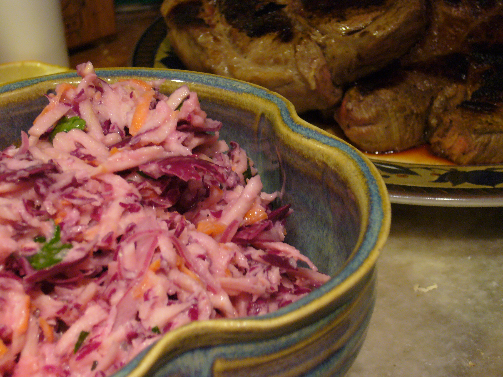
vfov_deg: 21.0
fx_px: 1017
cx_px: 252
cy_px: 188
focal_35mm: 70
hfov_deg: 27.8
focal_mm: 11.5
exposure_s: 1/8
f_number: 4
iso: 200
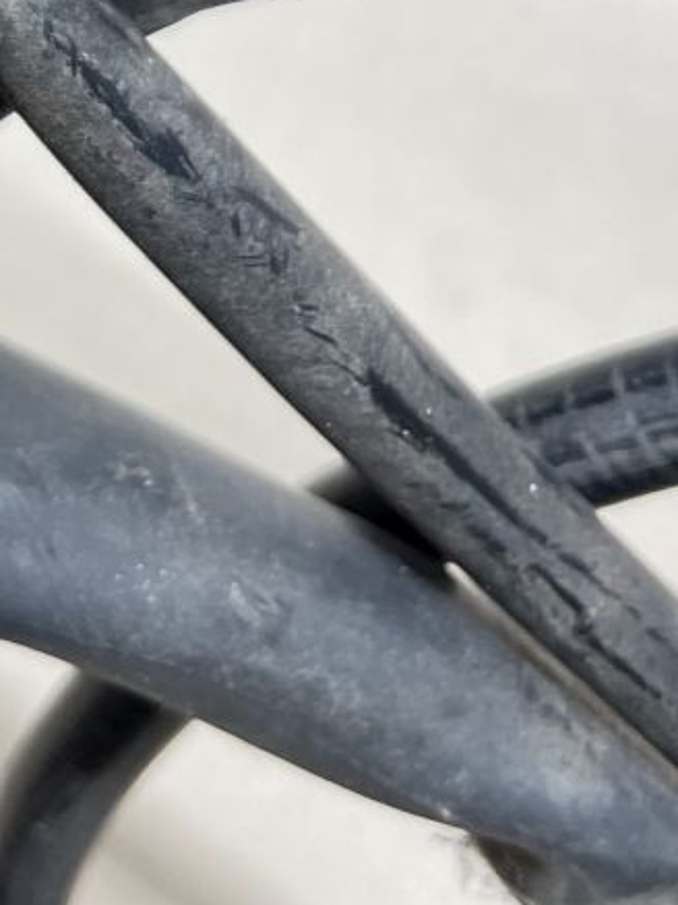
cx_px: -198
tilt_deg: -62.0
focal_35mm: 95
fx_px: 2483
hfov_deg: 14.9
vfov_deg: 18.2
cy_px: -475
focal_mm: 4.2
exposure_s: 1/50
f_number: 1.6
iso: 80
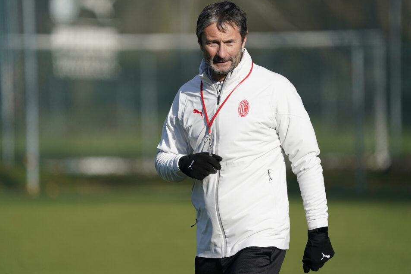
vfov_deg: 2.3
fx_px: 6701
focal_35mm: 587
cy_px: 130
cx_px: 207
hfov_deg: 3.5
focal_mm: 547
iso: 500
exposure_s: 1/2500
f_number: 6.3
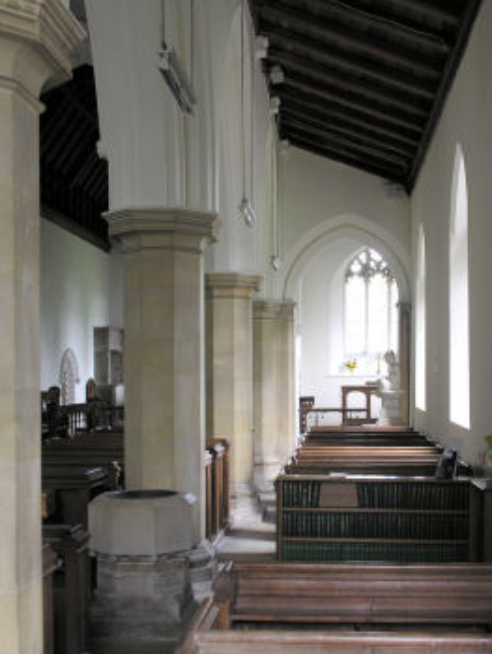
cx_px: 302
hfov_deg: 31.4
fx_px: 871
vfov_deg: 41.0
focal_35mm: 46
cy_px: 398
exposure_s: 1/7.4
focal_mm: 8.9
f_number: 2.8
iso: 50
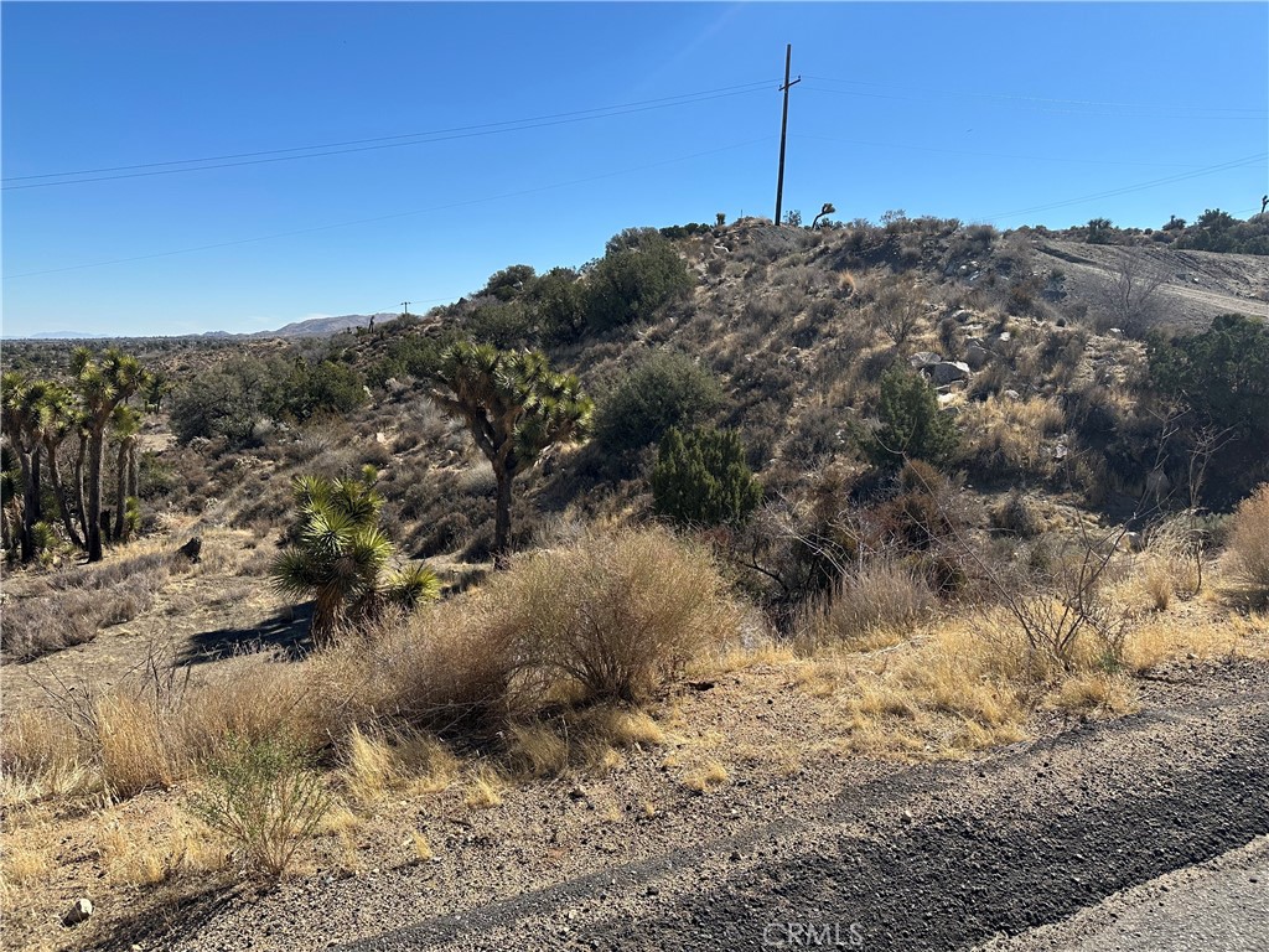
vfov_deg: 56.8
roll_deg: -3.6
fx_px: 880
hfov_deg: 71.6
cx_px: 634
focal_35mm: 24
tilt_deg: -8.4
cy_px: 476
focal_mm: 6.86
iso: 80
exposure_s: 1/4762
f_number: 1.78
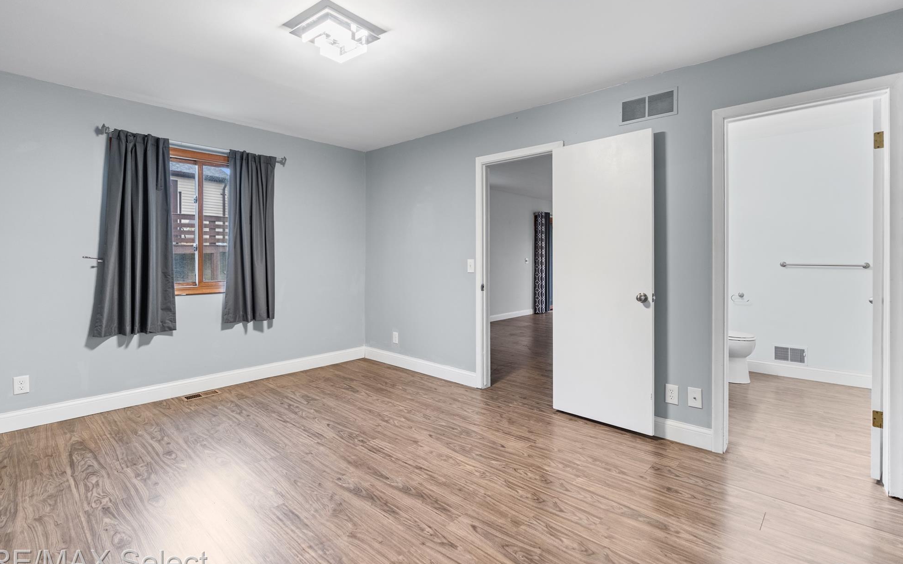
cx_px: 454
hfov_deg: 94.4
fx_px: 418
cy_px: 271
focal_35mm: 17
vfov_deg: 68.0
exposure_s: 1/30
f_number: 3.2
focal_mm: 16
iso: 1600
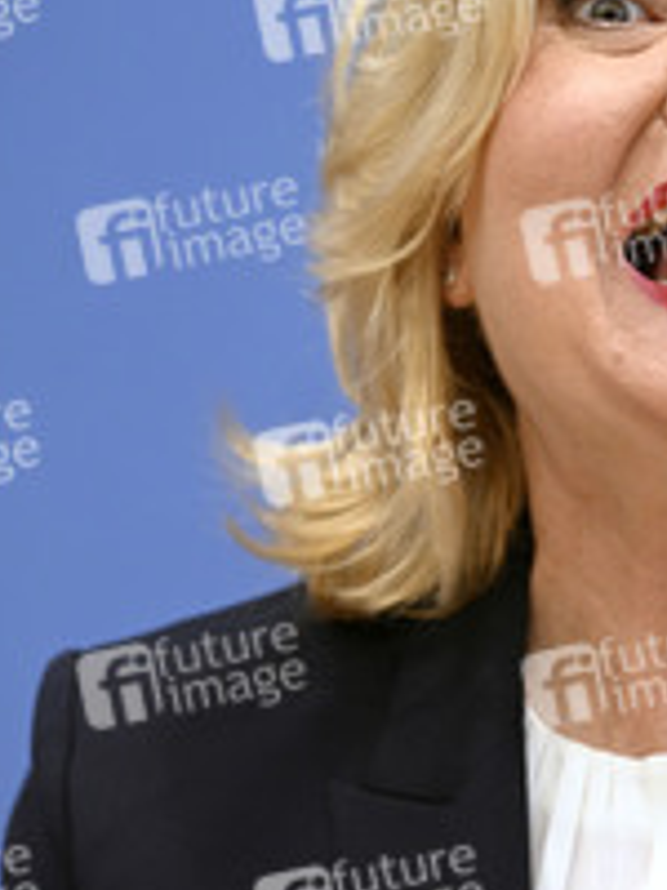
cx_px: 696
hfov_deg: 4.3
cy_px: 343
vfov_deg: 5.7
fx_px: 8889
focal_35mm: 346
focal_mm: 160
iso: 2000
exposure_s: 1/640
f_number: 3.5
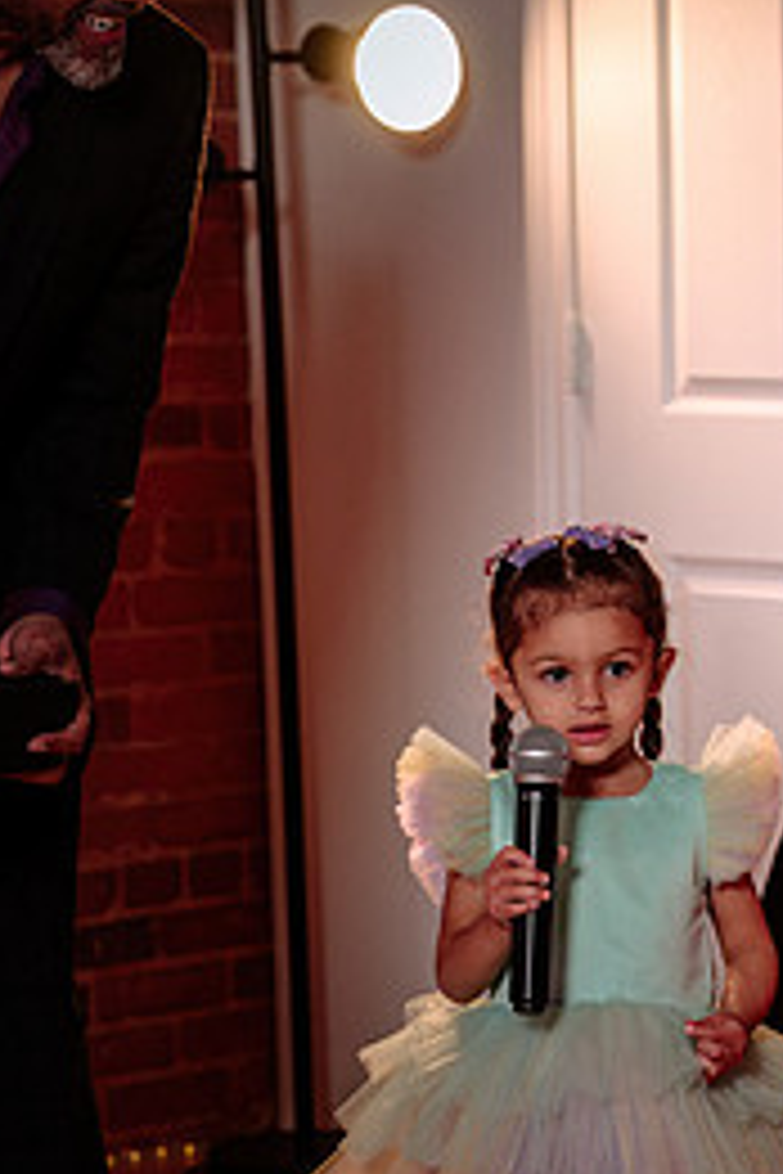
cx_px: 852
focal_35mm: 141
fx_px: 4600
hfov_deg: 9.6
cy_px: 923
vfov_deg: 14.5
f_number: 3.2
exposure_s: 1/200
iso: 500
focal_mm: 56
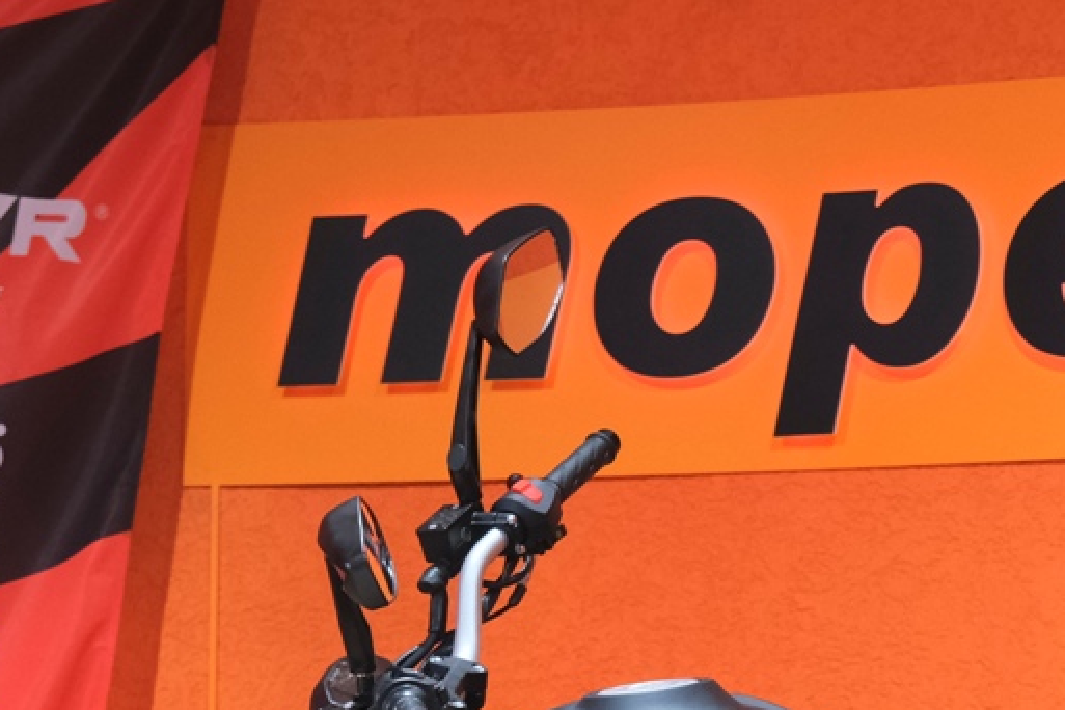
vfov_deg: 8.5
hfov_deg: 12.8
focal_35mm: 159
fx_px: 4703
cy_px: 873
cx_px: 970
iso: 1600
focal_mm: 34.2
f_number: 4
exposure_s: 1/100
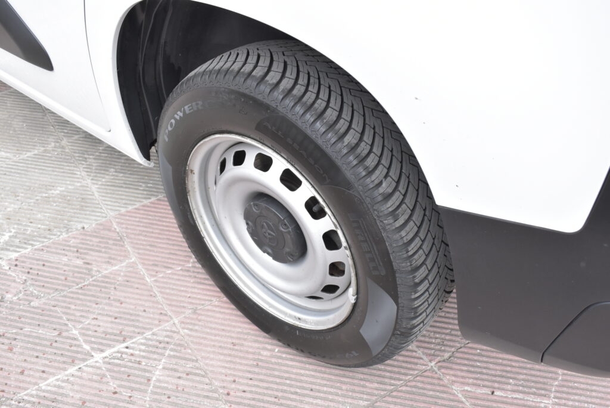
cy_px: 204
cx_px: 305
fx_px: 610
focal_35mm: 36
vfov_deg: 36.9
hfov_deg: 53.1
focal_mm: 24
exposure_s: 1/640
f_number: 5.6
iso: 1600
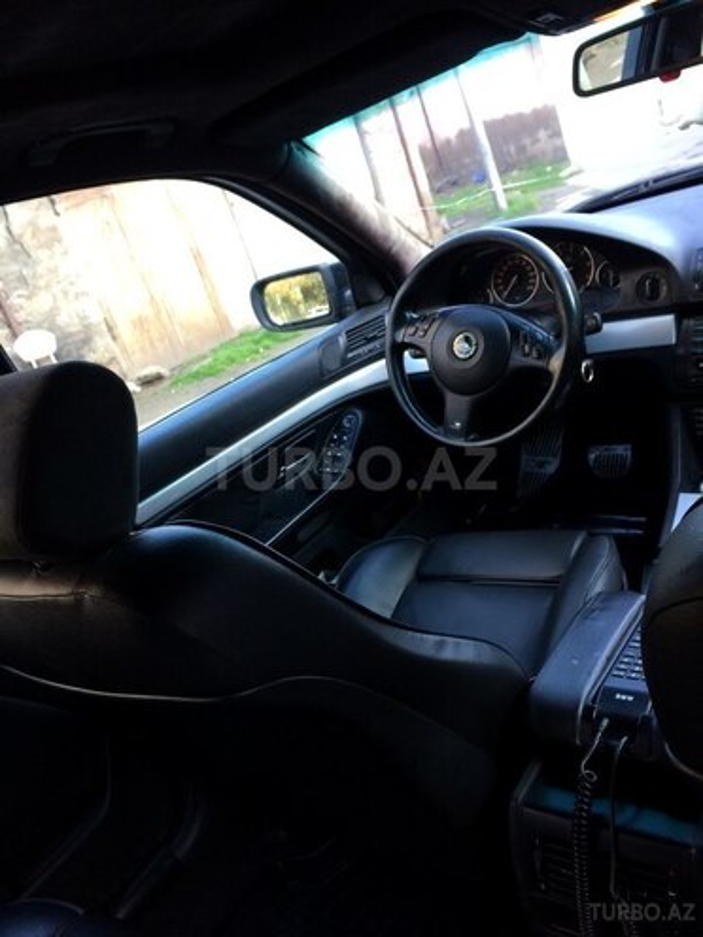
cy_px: 468
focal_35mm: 29
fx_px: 785
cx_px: 352
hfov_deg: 48.2
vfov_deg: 61.7
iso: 40
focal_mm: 4.15
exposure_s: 1/33
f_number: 2.2
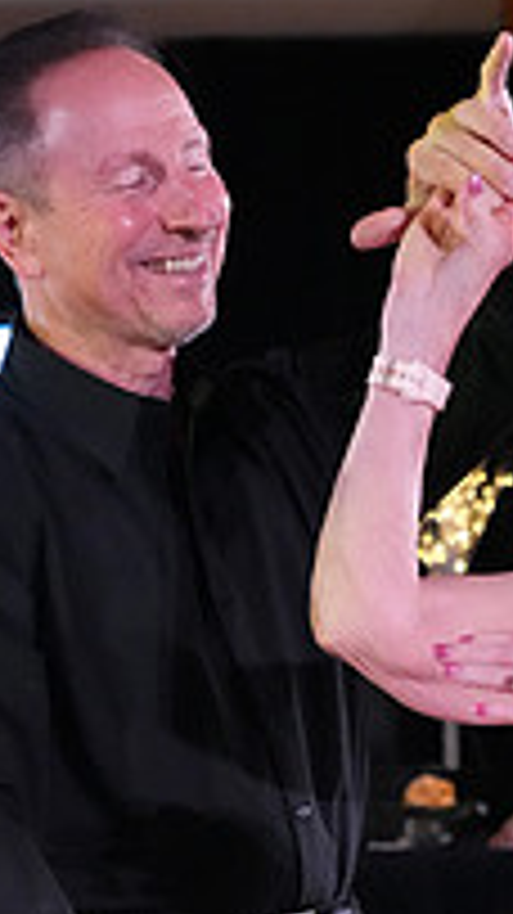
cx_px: 488
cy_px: 1171
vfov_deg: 12.4
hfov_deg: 7.2
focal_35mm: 168
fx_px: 4068
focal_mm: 56
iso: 8000
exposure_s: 1/400
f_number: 5.6
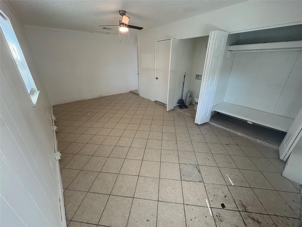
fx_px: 122
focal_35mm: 14
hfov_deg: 102.1
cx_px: 151
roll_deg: +0.1
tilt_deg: -23.3
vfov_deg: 85.7
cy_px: 114
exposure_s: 1/60
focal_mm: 2.22
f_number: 2.2
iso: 125
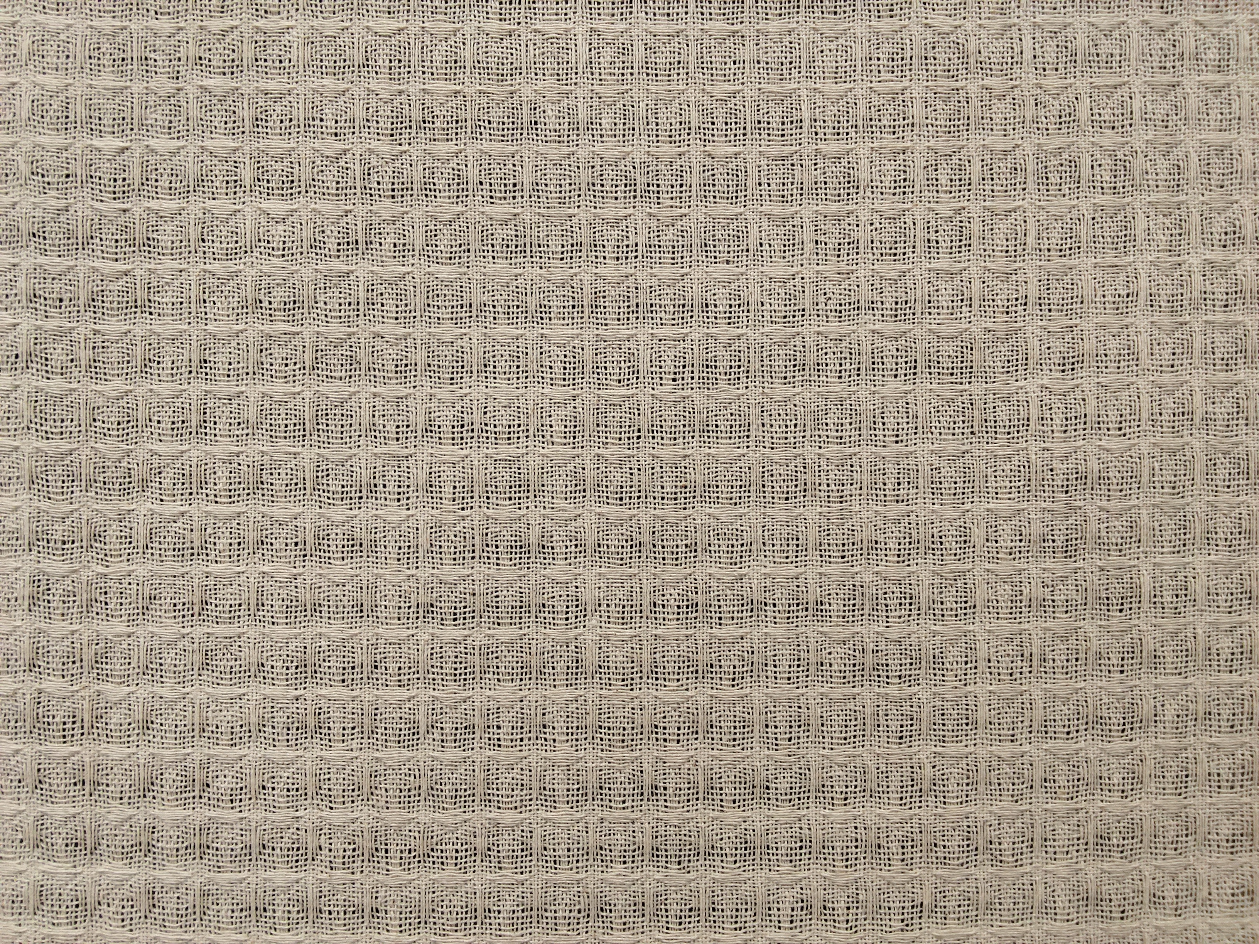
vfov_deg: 53.1
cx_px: 630
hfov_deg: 67.3
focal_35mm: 26
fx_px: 946
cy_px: 472
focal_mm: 2.78
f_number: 2
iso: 100
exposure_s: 1/100
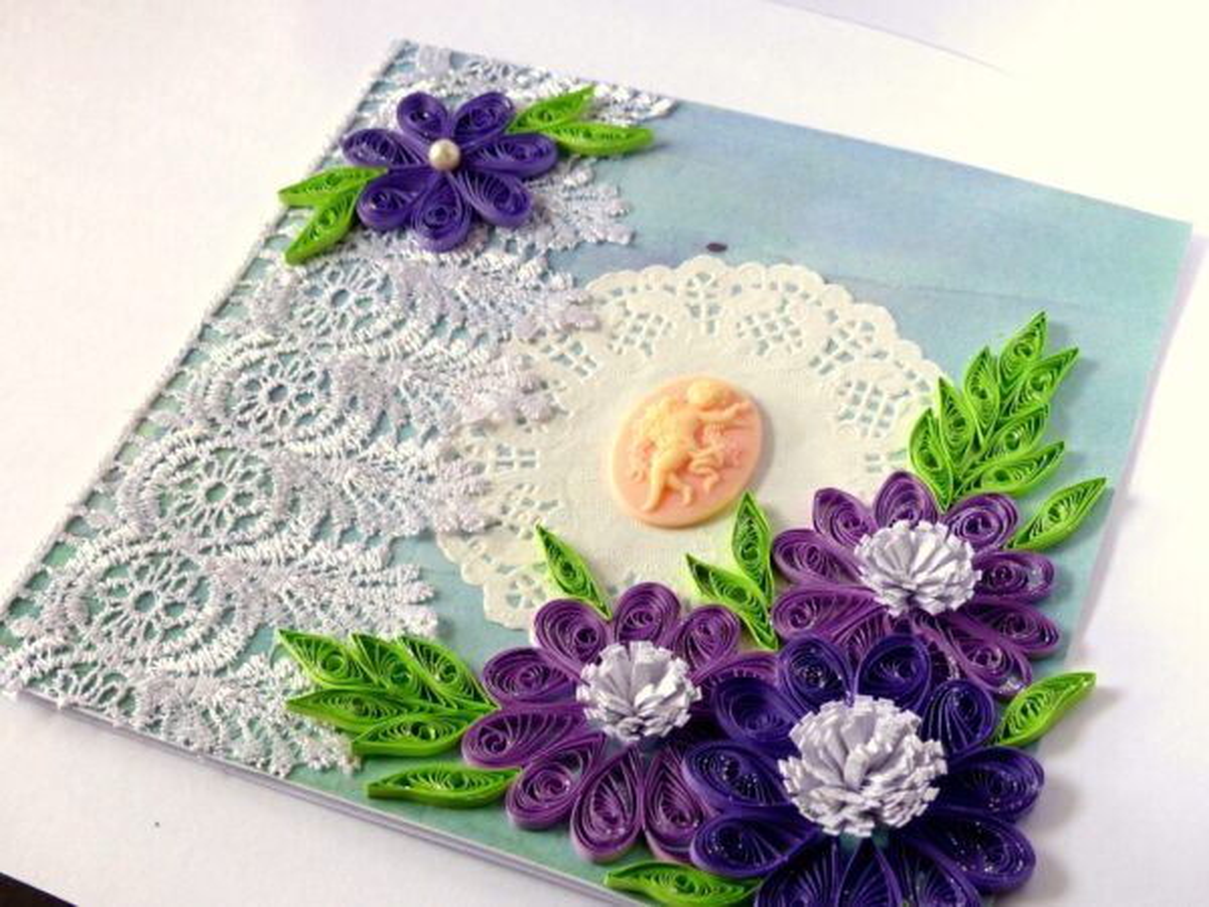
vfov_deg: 27.0
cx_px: 604
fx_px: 1886
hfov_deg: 35.5
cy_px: 454
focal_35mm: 54
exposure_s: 1/200
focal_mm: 9.8
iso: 100
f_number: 2.8
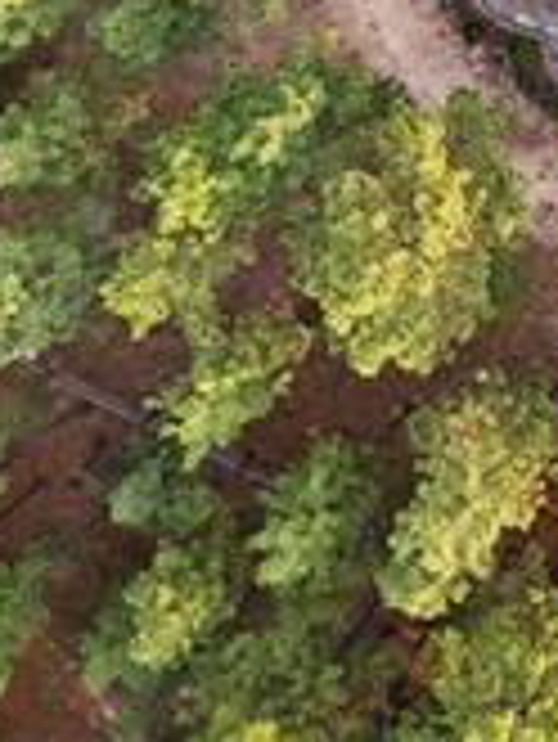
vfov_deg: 22.1
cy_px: -130
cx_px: 842
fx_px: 1760
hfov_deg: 16.4
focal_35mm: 82
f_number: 2.8
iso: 100
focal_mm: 8.38
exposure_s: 1/160
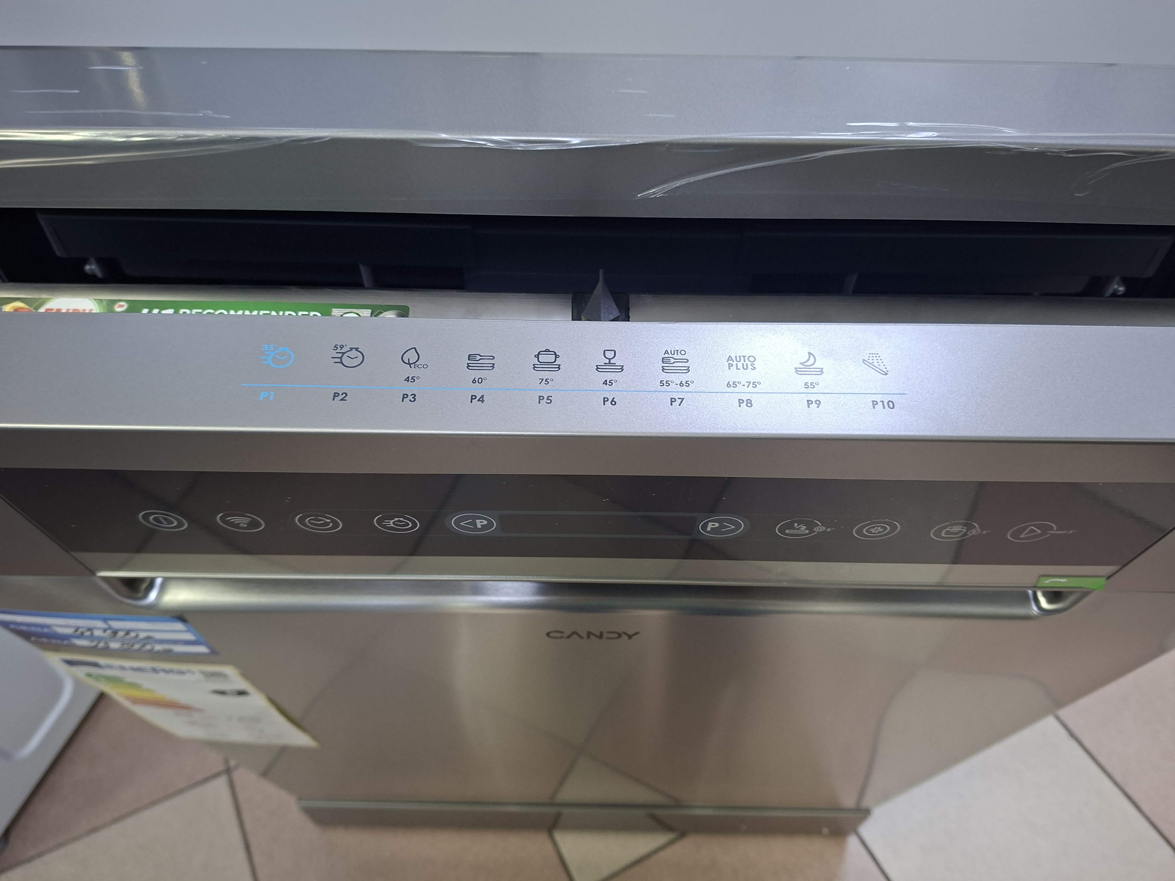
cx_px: 588
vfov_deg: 58.9
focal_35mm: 23
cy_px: 440
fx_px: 781
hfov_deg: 73.9
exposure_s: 1/33
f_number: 1.8
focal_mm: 5.54
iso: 250
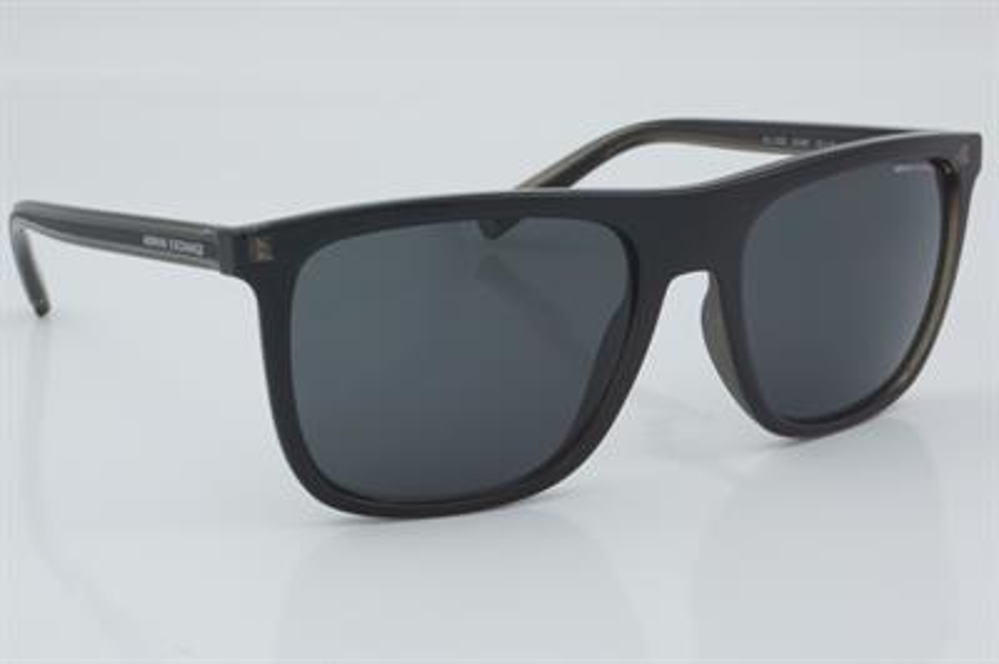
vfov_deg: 16.5
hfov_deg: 24.6
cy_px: 332
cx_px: 500
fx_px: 2287
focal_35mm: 82
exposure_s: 1/4
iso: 100
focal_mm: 55
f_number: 32
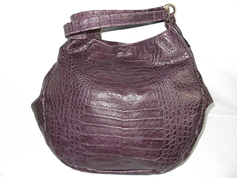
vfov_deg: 41.8
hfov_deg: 54.0
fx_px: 233
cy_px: 89
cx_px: 118
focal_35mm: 34
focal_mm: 6.2
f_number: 7.2
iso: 200
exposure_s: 1/30
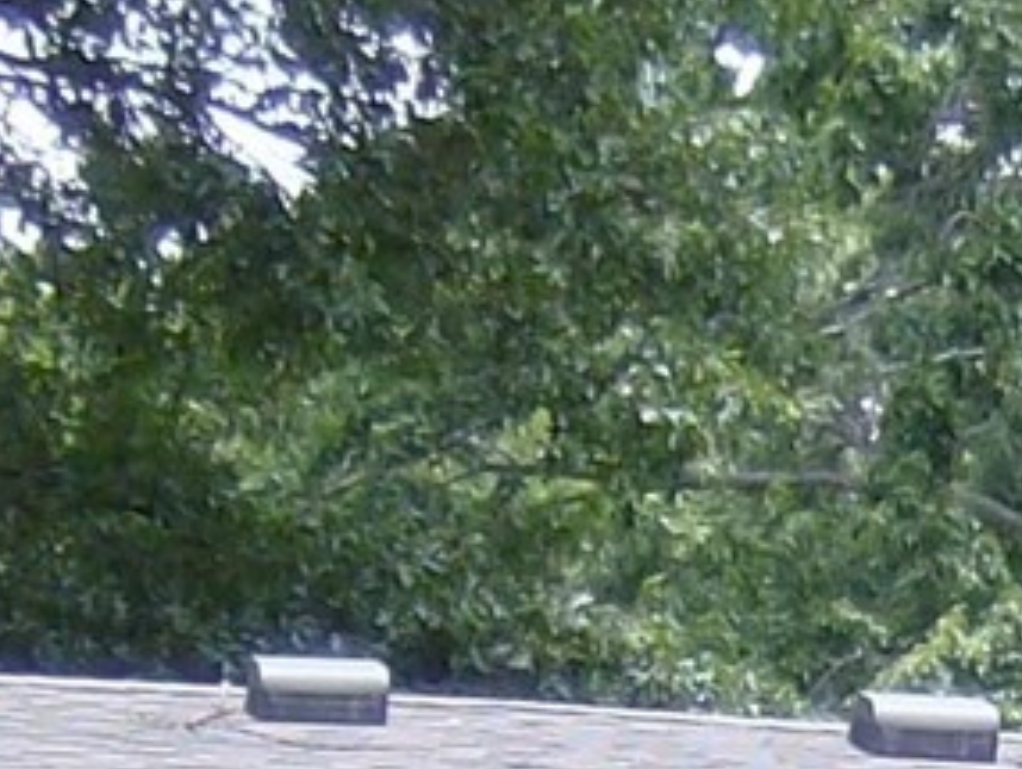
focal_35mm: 241
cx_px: 861
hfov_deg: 8.2
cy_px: 1602
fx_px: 7121
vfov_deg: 6.0
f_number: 2.8
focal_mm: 6
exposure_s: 1/348
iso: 100
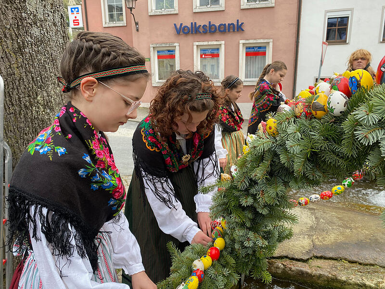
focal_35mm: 26
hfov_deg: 67.3
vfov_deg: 53.1
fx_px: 289
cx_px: 192
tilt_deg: -14.3
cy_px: 144
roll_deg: +1.1
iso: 32
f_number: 1.8
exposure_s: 1/616
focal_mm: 4.25
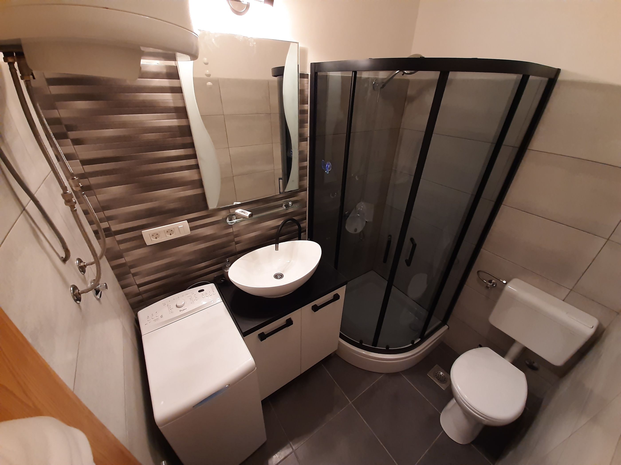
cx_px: 310
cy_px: 232
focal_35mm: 13
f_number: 2.2
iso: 200
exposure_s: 1/25
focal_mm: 1.42
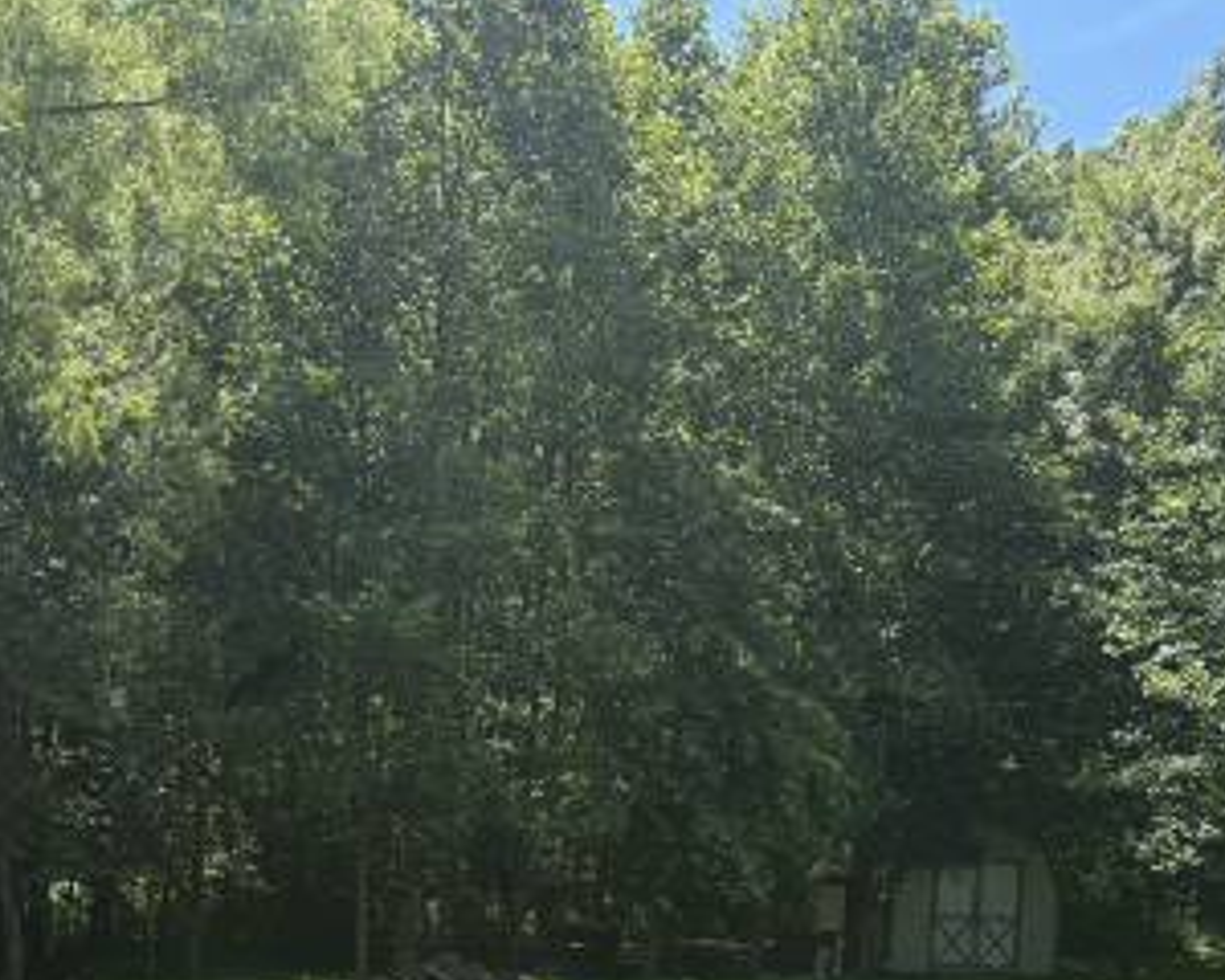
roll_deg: -2.5
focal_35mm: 52
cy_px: 976
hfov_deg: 35.1
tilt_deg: -4.3
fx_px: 1885
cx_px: 280
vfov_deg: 27.5
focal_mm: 6.76
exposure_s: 1/1637
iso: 80
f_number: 1.78
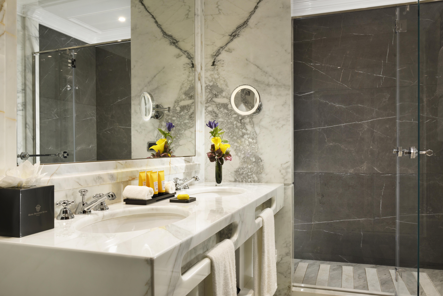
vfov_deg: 45.0
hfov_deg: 63.6
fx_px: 357
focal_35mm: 29
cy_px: 148
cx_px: 222
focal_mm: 29
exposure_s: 1/250
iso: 200
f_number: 13
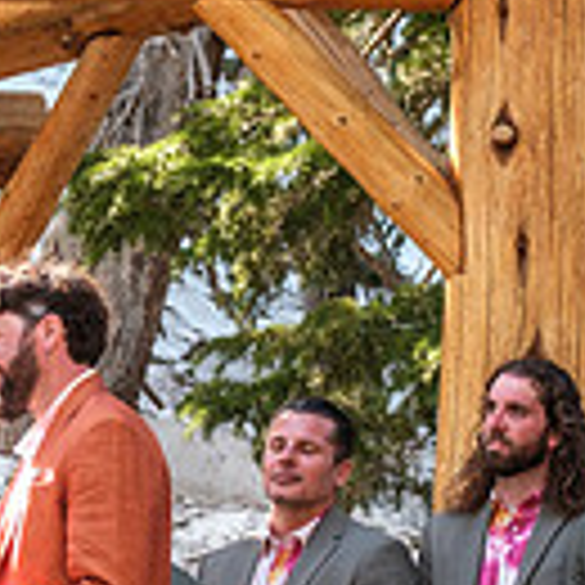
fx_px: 5870
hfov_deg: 5.7
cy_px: 655
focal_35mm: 307
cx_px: -135
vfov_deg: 5.7
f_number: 4
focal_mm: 50
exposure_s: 1/170
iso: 400
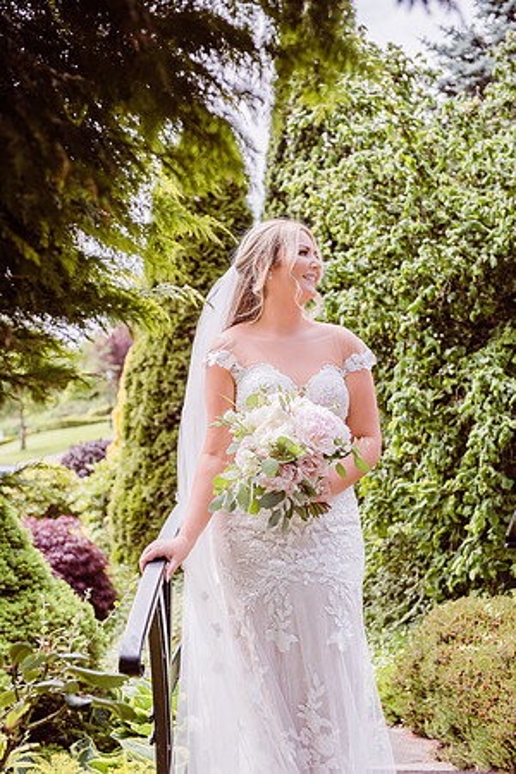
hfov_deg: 21.9
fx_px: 1333
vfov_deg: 32.4
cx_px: 258
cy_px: 387
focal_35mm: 62
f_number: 4.5
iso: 250
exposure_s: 1/800
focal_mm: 62
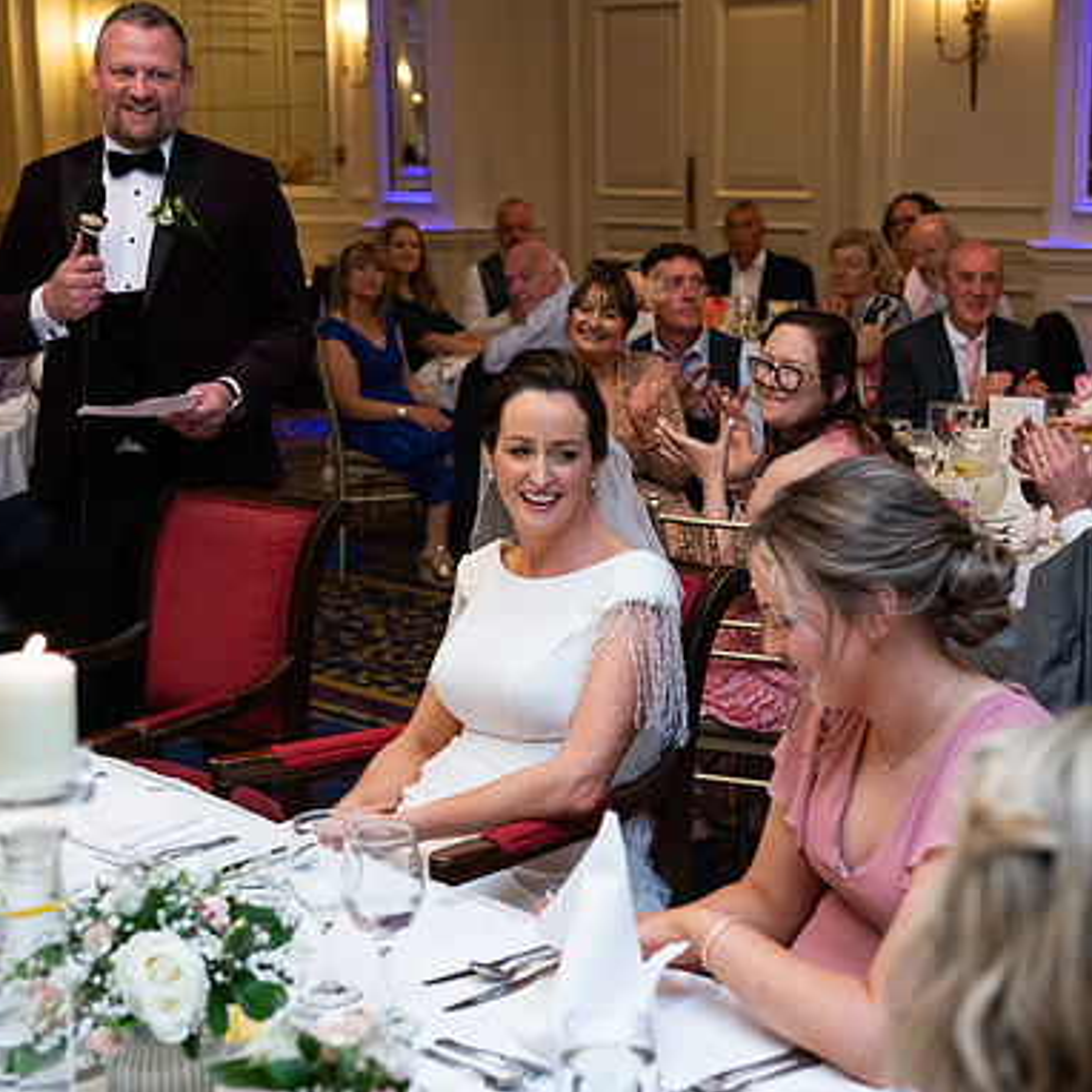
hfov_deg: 27.7
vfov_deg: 27.7
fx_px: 2213
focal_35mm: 62
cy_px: 550
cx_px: 552
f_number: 3.5
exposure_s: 1/160
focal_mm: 48
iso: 800
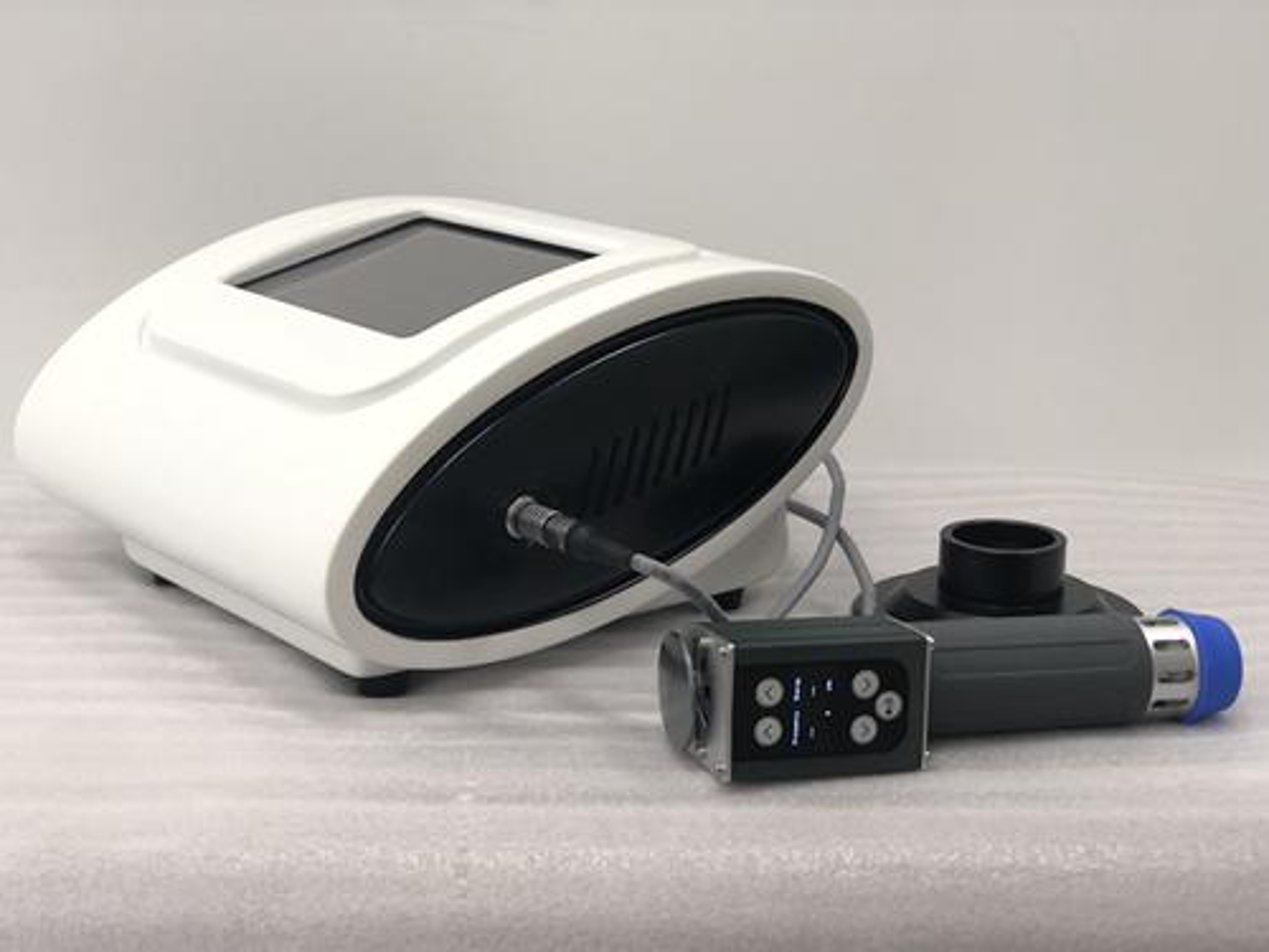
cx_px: 634
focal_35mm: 57
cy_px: 476
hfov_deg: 33.8
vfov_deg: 25.7
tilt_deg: -13.7
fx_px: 2090
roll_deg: -1.5
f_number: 2.8
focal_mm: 6.6
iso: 200
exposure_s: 1/100
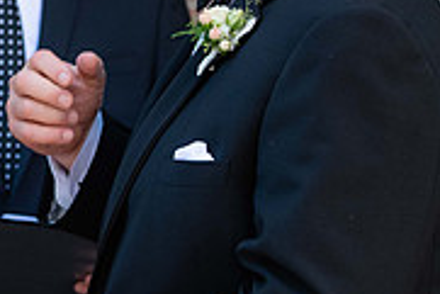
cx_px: -97
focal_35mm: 276
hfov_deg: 7.4
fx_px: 3376
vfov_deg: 5.0
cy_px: 62
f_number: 4.5
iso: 800
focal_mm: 86
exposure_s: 1/800
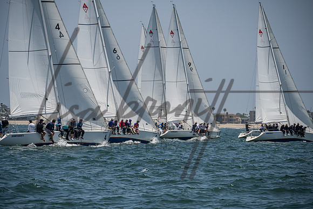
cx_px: 156
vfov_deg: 5.3
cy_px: 104
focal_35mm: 260
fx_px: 2261
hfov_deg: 7.9
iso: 400
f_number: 8
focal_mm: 260
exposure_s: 1/3200
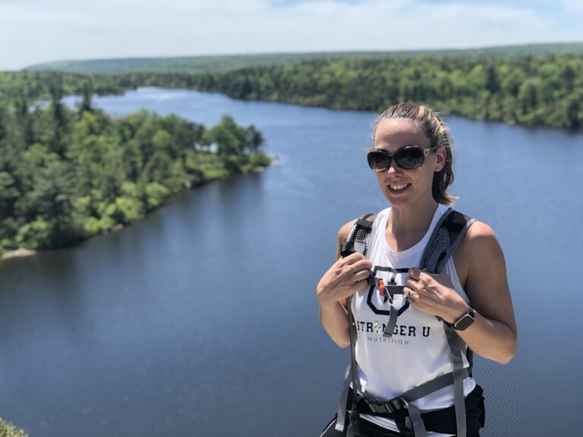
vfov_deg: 28.0
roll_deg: +1.7
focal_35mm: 52
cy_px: 218
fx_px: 876
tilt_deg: -10.7
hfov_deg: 36.8
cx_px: 292
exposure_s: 1/500
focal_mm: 6
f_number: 2.4
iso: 16
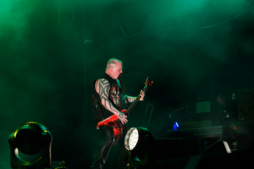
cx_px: 127
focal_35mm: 105
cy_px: 84
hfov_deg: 19.5
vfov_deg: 13.0
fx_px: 741
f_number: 4
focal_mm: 105
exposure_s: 1/125
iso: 320
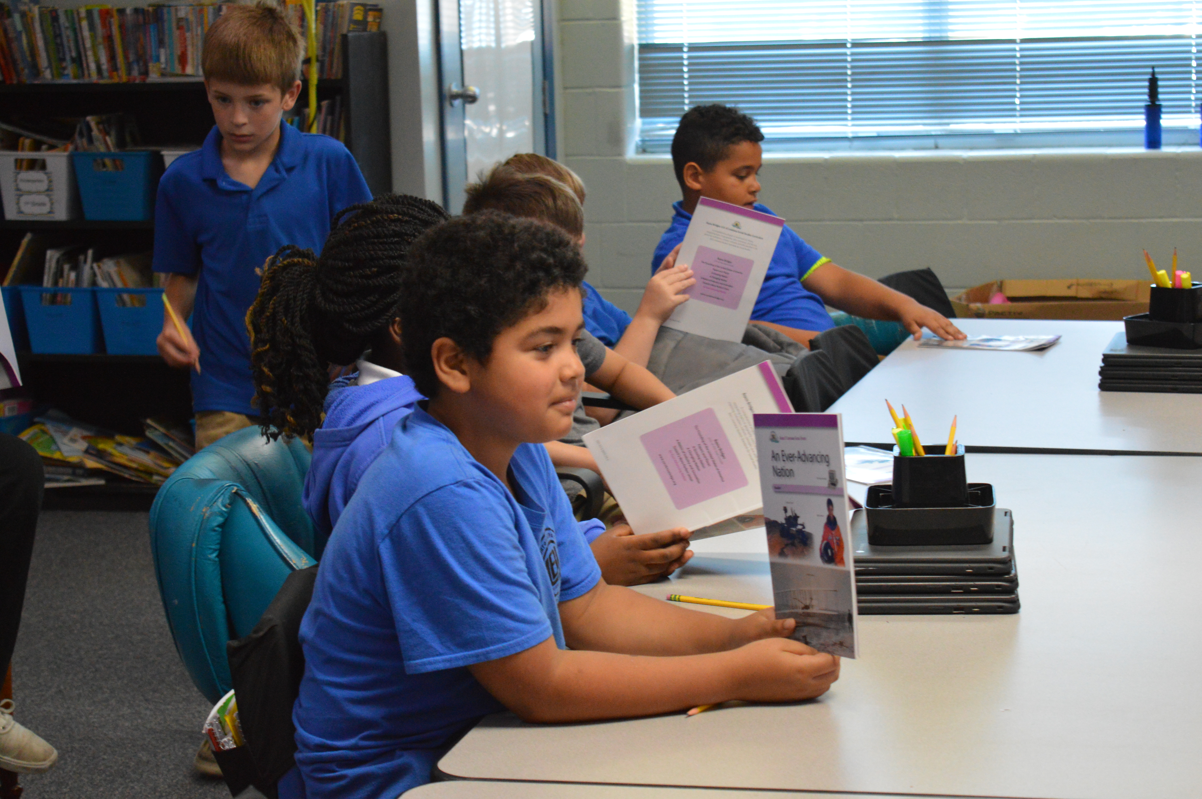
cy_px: 400
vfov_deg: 16.5
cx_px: 601
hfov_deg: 24.6
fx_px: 2752
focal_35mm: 82
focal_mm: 55
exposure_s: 1/60
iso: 2200
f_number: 5.6
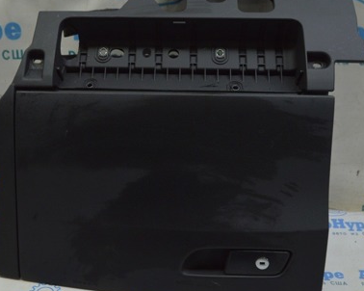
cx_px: 128
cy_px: 136
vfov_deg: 27.7
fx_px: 590
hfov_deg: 34.0
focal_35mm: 55
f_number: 5.6
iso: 400
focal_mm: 23
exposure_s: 1/40
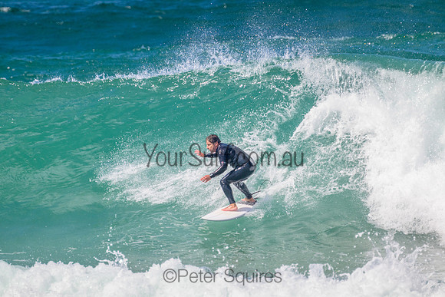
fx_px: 9891
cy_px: 148
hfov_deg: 2.6
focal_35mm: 800
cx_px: 222
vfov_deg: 1.7
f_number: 11
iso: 800
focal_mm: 800
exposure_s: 1/1600
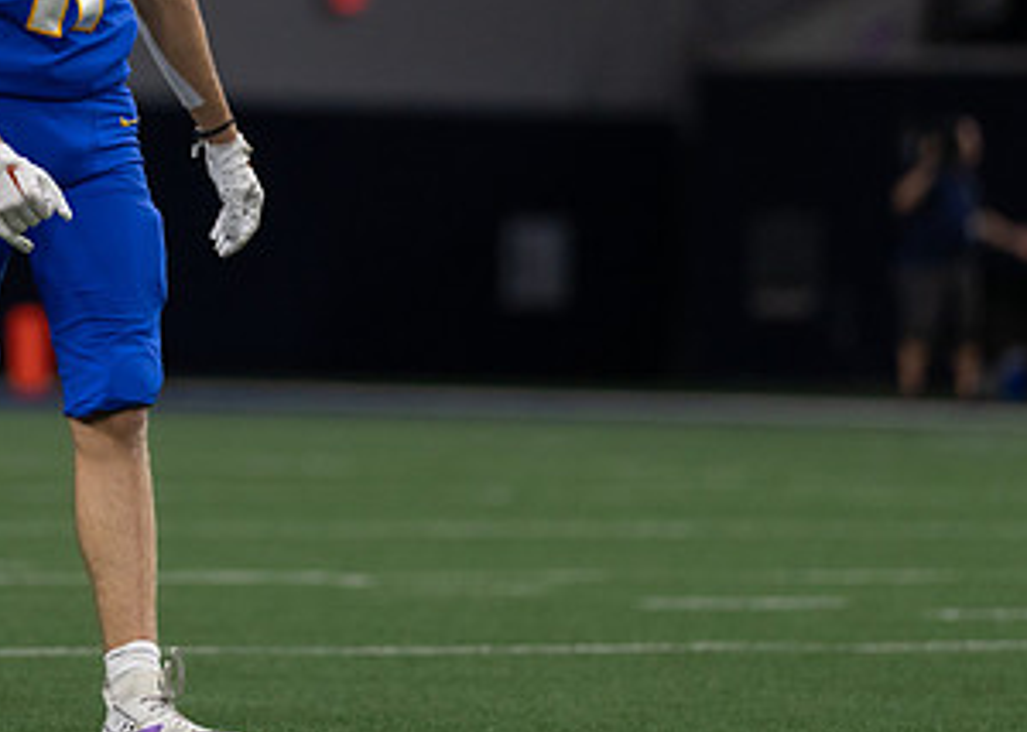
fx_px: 13032
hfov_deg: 4.5
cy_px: 58
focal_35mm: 447
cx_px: 62
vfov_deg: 3.2
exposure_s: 1/1250
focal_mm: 200
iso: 1600
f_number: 2.8
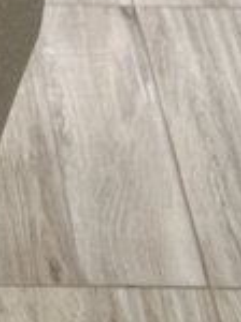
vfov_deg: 11.1
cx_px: -181
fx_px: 1592
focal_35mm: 171
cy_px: -184
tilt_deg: -33.4
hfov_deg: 8.4
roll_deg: -0.1
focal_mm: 6.76
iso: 80
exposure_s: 1/121
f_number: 1.78
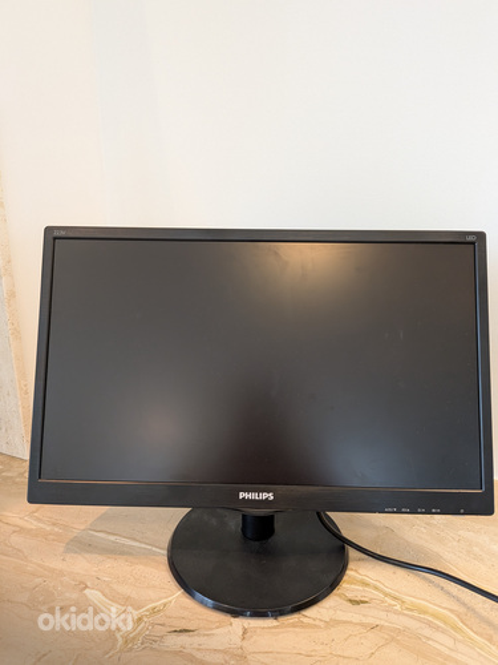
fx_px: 460
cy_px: 332
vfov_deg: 71.6
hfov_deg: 56.8
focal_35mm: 24
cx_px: 249
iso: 140
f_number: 1.7
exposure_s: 1/25
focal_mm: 4.53
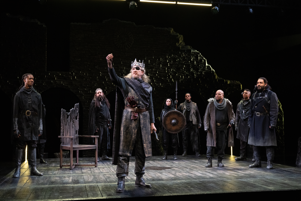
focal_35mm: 43
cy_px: 100
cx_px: 150
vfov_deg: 31.2
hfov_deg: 45.4
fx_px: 359
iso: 5000
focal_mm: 43
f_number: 4
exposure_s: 1/250
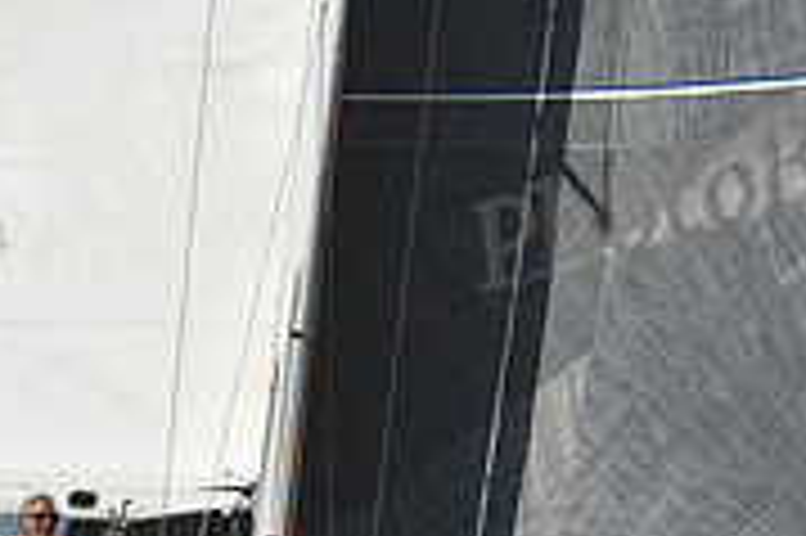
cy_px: 471
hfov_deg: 5.8
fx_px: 7985
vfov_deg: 3.8
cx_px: 243
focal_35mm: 357
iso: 250
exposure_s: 1/1250
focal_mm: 110
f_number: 10
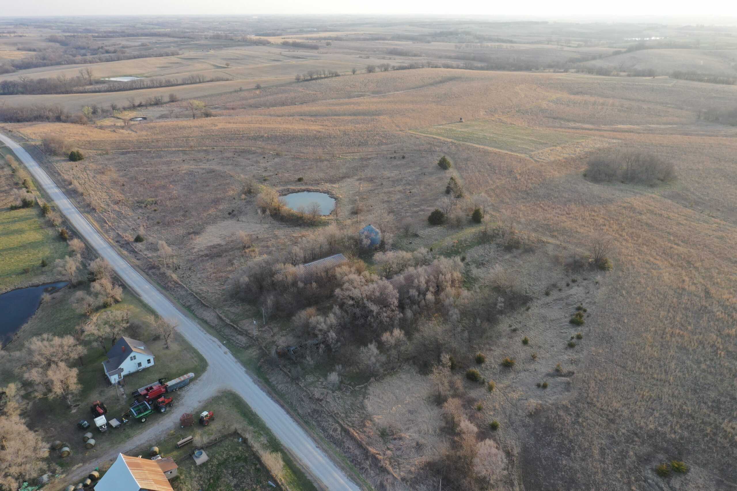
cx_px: 368
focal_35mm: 28
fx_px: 573
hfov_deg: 65.5
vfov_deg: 46.4
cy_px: 246
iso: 100
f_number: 4.5
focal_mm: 10.26
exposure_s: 1/120
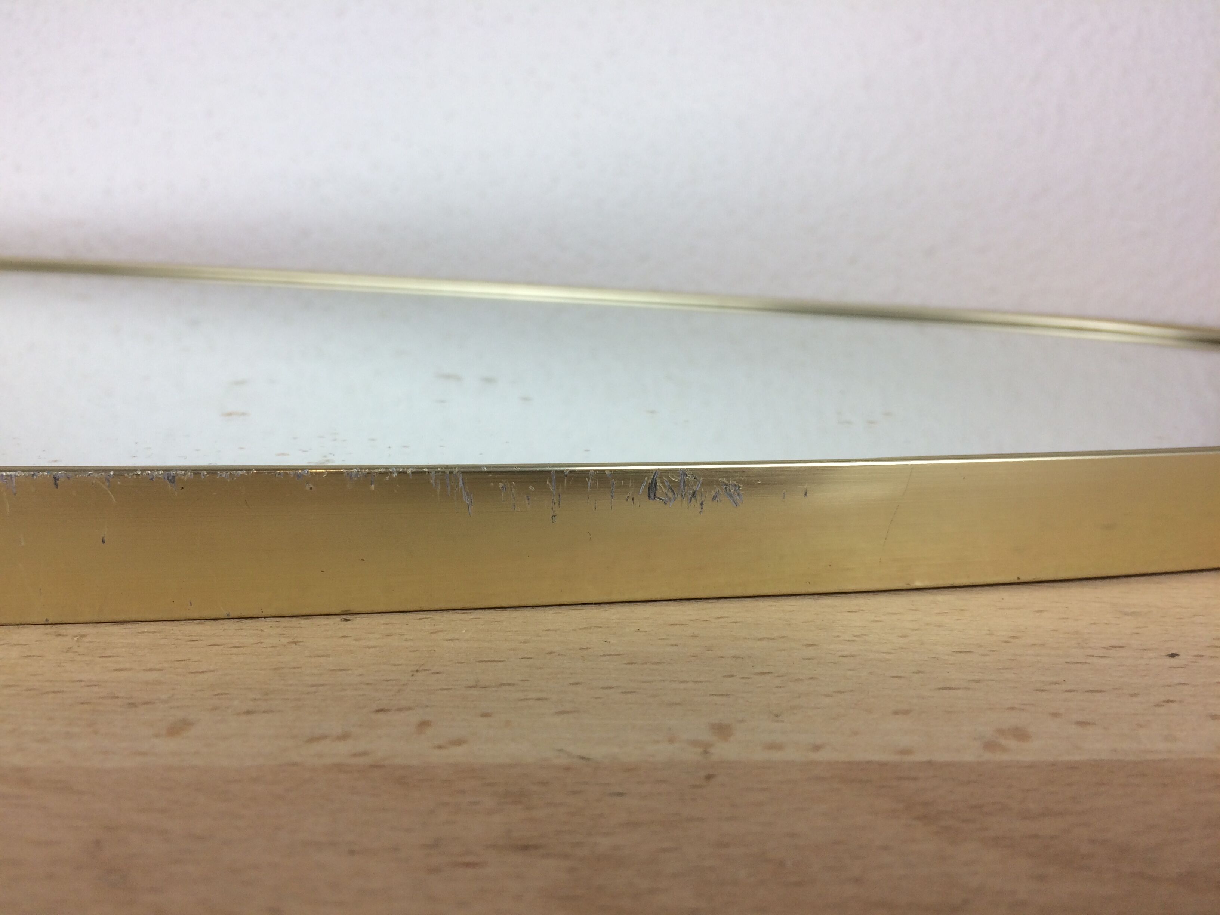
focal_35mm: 29
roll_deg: -2.2
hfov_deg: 61.7
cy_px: 458
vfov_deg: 48.2
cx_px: 610
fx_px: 1022
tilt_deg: -11.3
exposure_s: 1/100
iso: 40
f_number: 2.2
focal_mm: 4.15
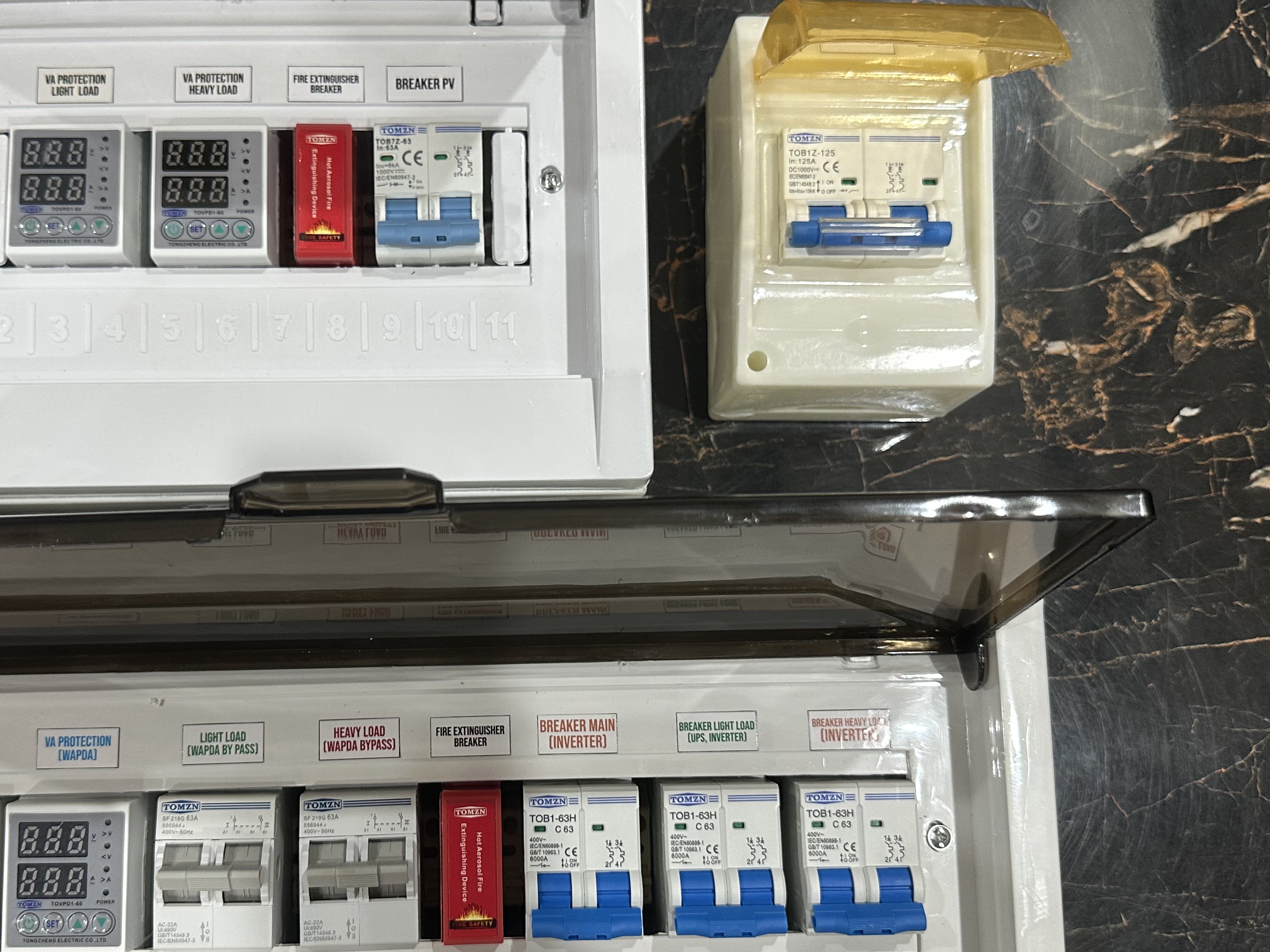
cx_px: 526
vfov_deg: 39.7
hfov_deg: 51.1
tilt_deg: -82.2
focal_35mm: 36
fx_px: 1321
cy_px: 492
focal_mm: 6.86
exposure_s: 1/51
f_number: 1.78
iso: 160
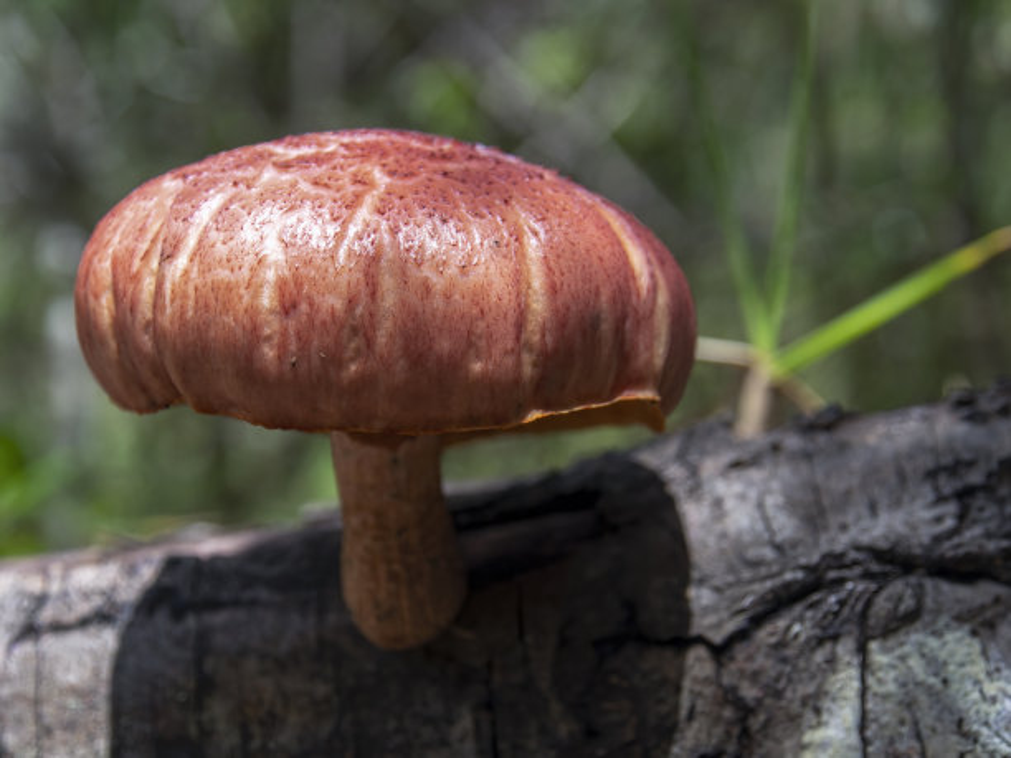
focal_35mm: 86
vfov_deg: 17.2
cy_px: 379
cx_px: 506
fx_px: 2512
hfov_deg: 22.8
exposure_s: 1/400
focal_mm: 43
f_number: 6
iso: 200
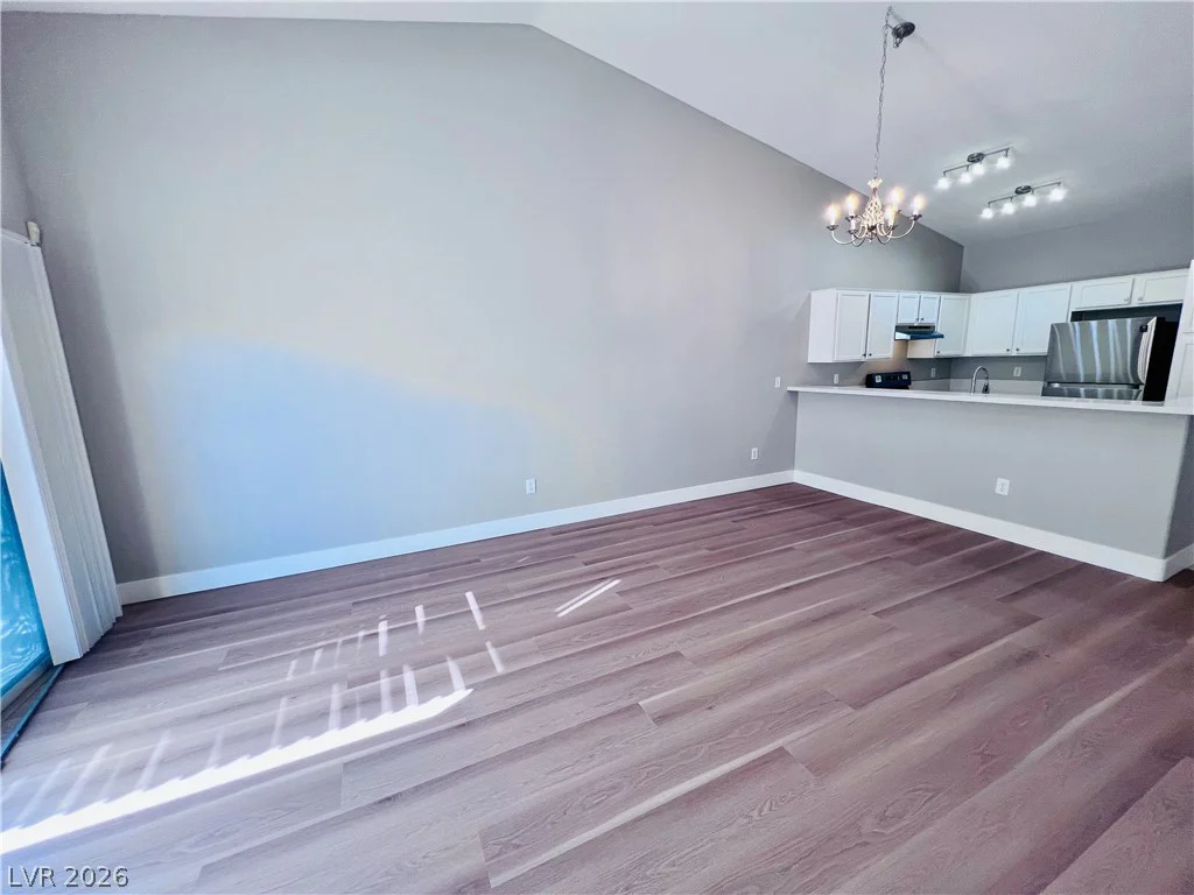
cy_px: 448
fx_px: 448
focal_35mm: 13
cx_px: 597
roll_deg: +1.1
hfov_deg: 106.2
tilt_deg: -10.6
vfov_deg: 89.9
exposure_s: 1/120
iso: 80
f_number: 1.8
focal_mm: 1.57
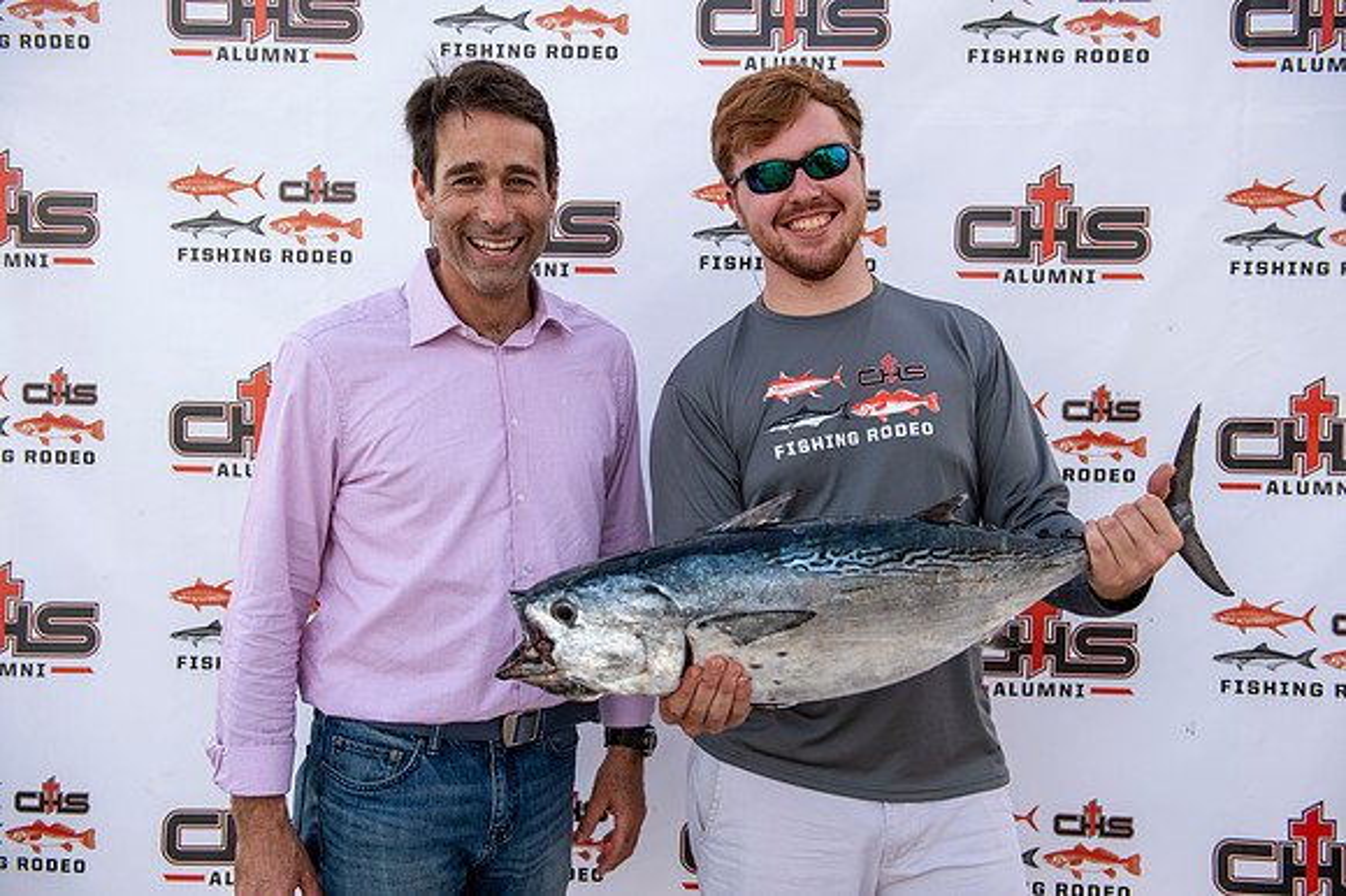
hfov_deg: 50.7
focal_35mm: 38
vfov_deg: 35.0
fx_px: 1420
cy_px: 448
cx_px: 673
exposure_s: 1/100
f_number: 4.5
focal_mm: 38
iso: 50
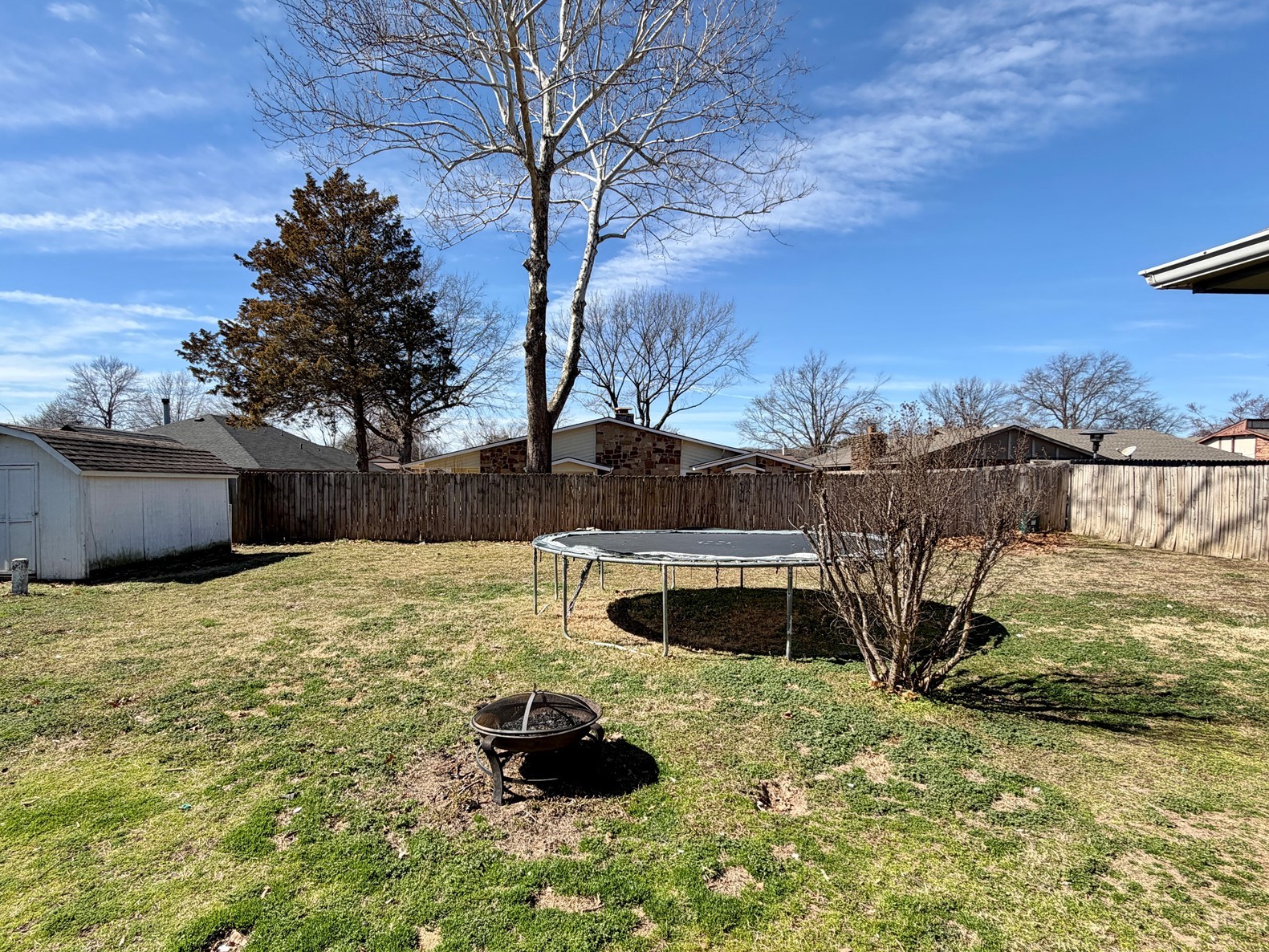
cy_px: 498
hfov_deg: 90.9
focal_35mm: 17
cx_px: 589
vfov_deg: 74.7
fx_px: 623
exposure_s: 1/770
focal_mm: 2.22
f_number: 2.2
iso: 20
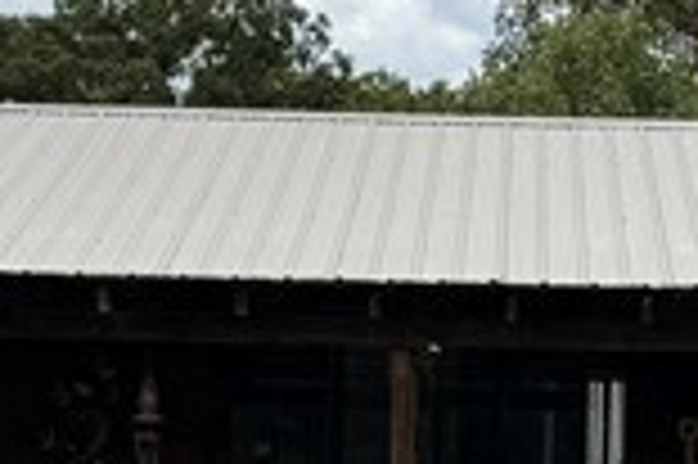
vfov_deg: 8.2
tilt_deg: +1.5
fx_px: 3196
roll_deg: -1.0
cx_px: 621
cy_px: 523
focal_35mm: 165
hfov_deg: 12.4
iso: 80
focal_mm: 6.76
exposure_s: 1/4167
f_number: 1.78
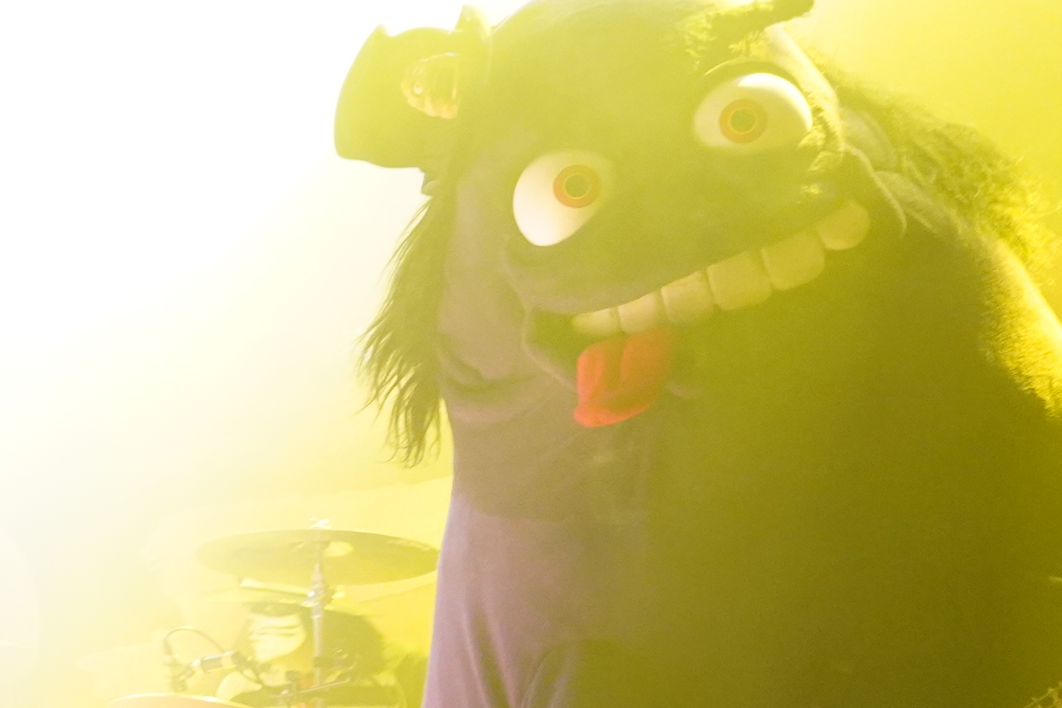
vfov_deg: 15.6
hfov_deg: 20.5
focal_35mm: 87
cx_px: -470
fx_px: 2566
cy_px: 549
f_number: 4
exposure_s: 1/60
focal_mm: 26
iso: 6400
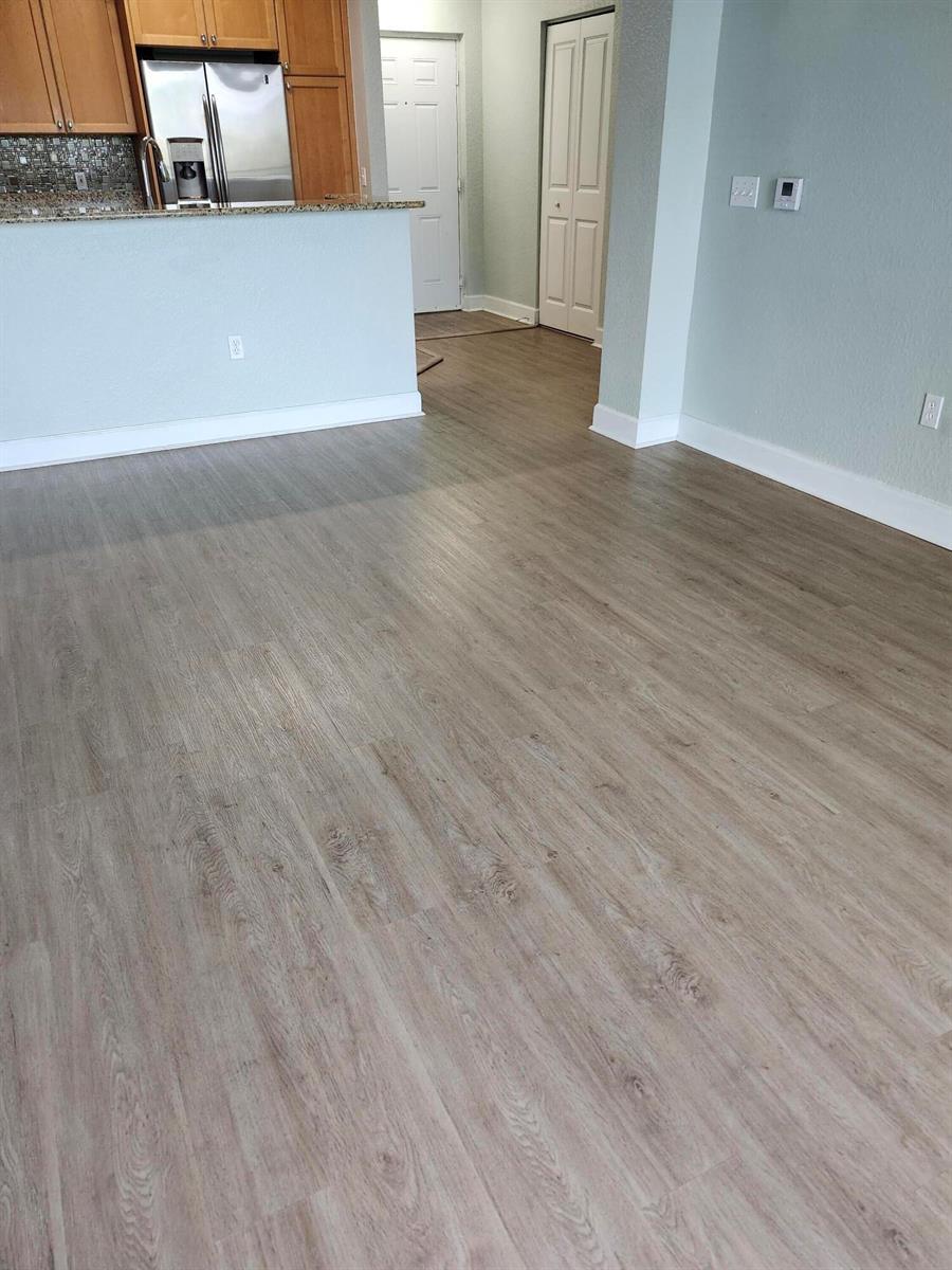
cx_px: 476
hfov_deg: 58.9
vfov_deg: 73.9
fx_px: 843
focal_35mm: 23
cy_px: 635
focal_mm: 5.54
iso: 400
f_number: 1.8
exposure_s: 1/120
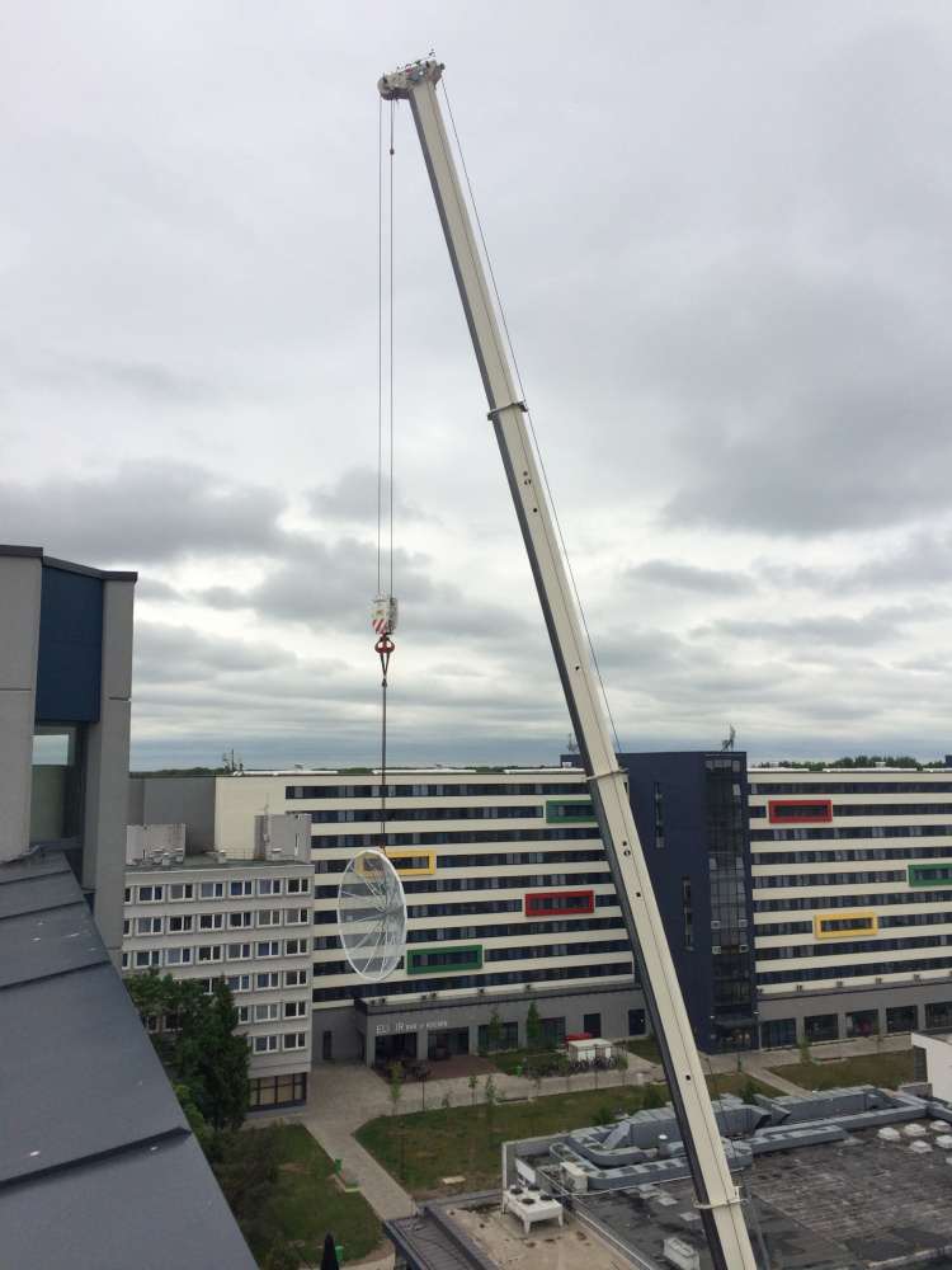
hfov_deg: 48.2
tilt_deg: +8.5
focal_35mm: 29
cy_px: 635
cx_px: 476
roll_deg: +1.3
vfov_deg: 61.7
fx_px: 1063
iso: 32
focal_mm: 4.15
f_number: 2.2
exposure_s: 1/2283
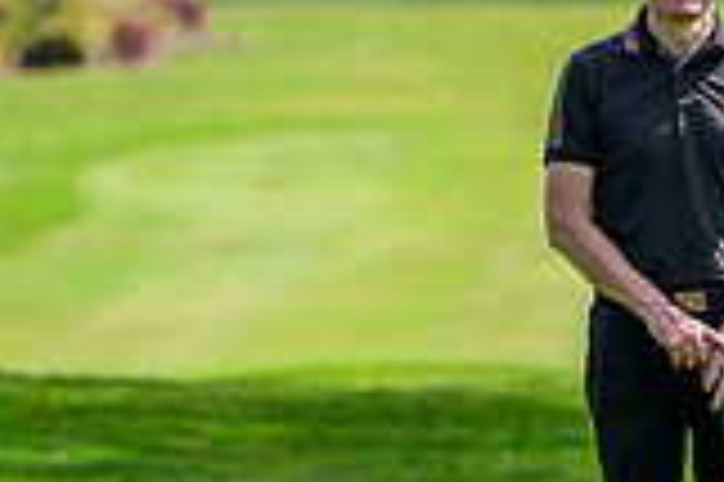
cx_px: 1300
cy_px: 146
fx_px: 11934
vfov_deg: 2.3
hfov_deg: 3.5
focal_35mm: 594
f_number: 4
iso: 500
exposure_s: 1/2500
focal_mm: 165
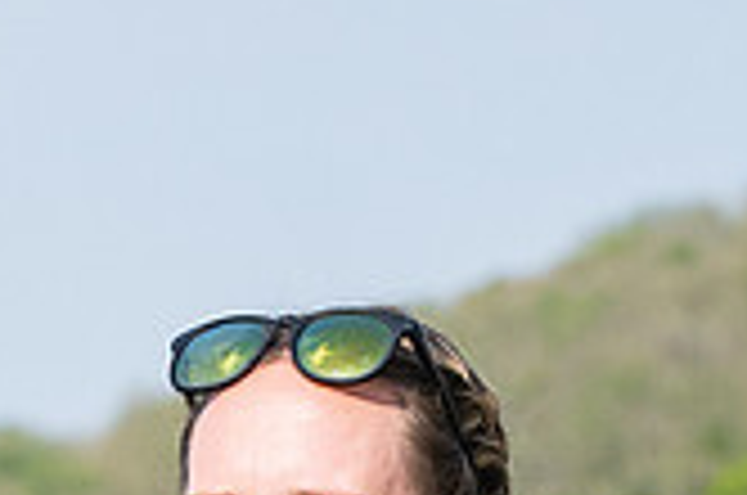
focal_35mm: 574
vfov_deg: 2.4
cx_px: -128
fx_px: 11888
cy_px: 409
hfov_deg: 3.6
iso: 400
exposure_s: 1/2500
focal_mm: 77
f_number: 5
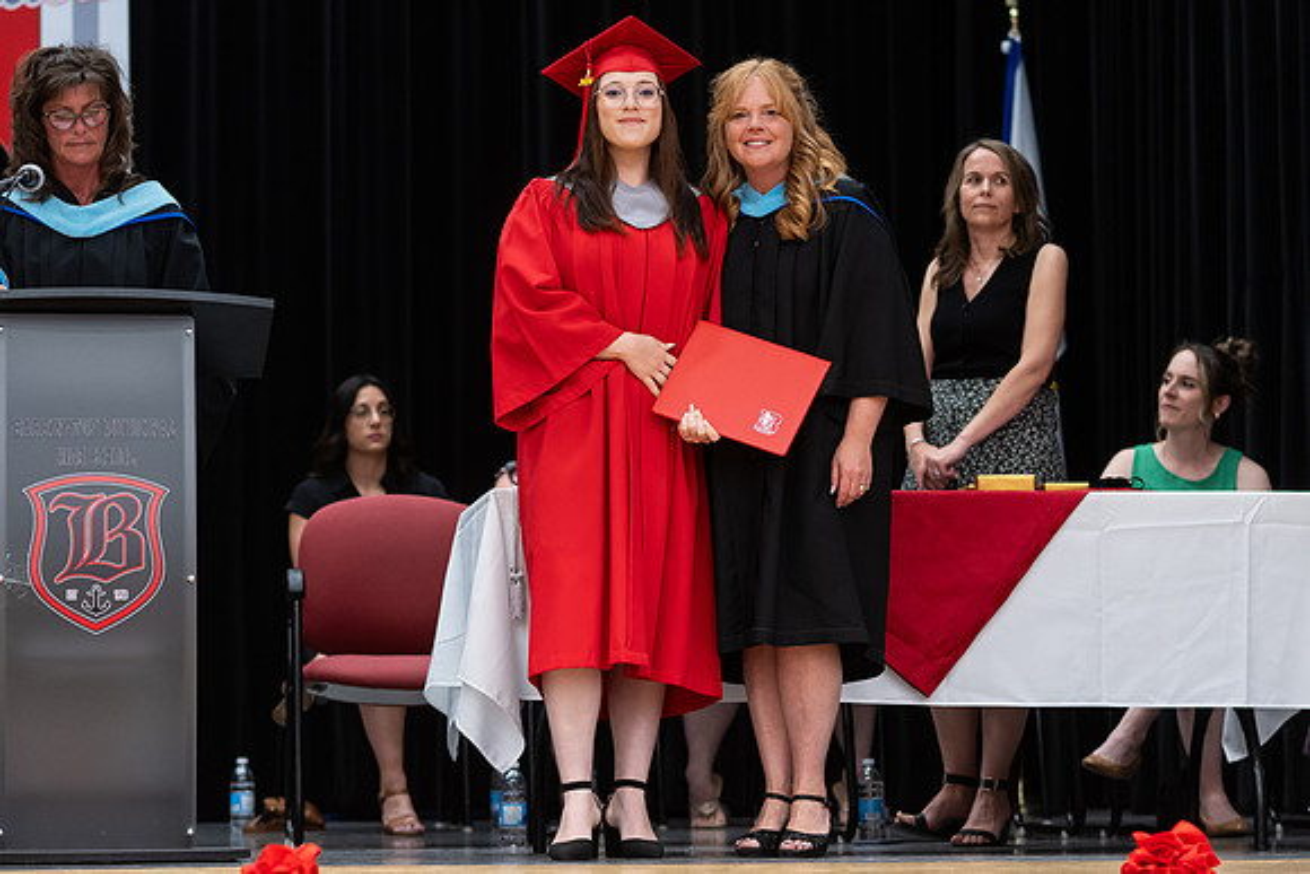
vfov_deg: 11.3
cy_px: 476
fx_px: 4423
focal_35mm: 122
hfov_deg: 16.8
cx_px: 655
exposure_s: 1/200
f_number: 2.8
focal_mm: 85
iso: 1000
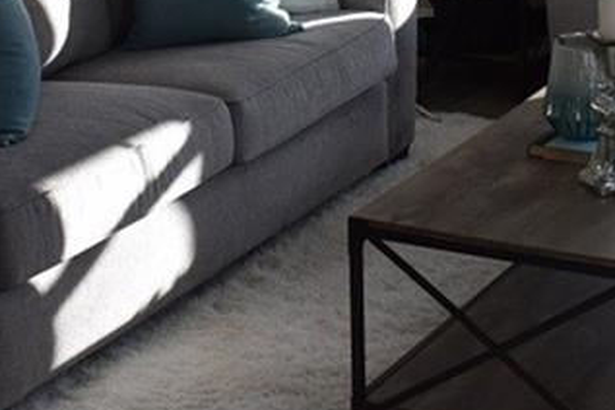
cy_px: -142
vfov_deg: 13.0
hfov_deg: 20.1
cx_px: 307
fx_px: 1735
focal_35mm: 102
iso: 400
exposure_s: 1/125
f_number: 5.6
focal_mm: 21
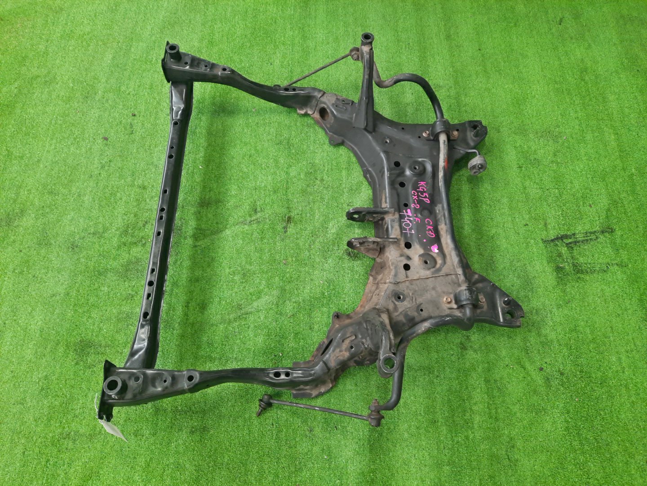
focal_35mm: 25
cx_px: 324
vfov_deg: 54.9
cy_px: 243
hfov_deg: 69.4
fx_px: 467
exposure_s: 1/50
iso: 186
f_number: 2
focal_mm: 4.6
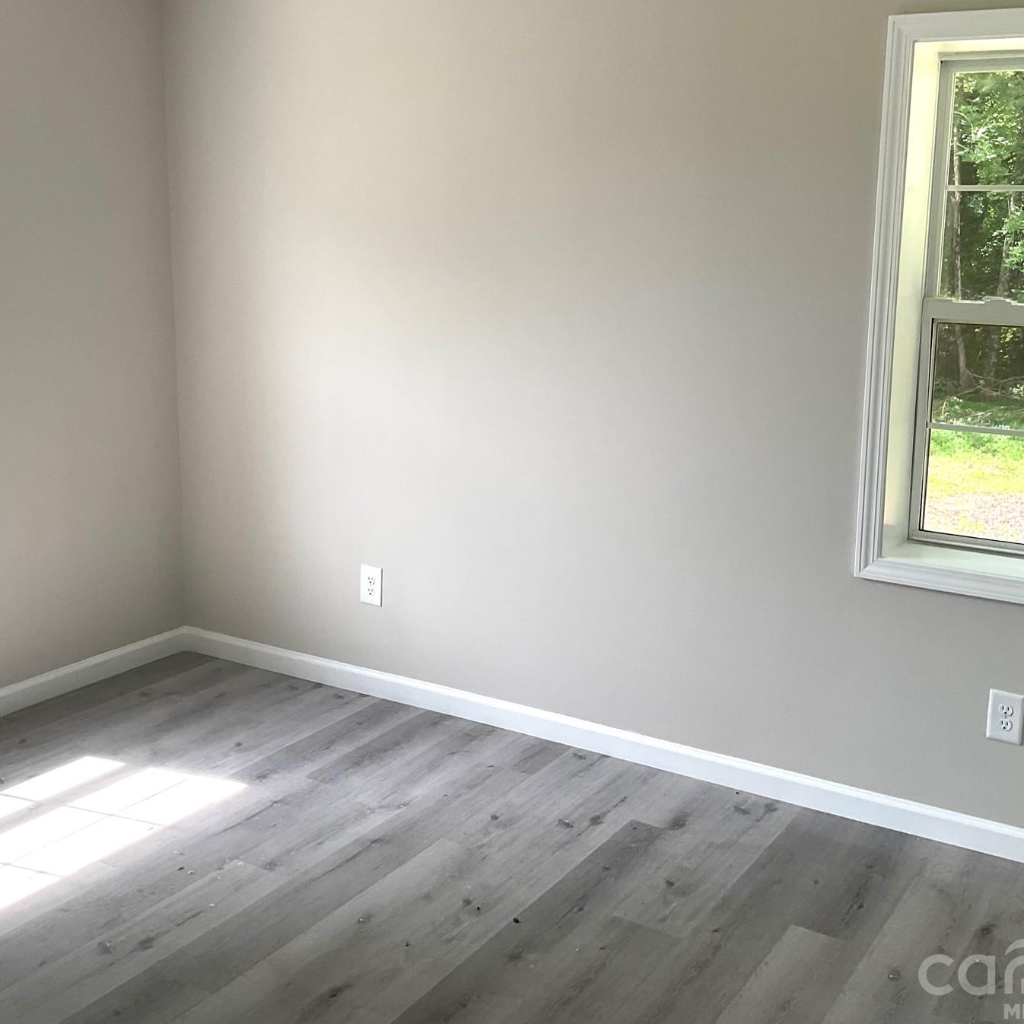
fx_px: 1305
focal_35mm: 39
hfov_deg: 42.7
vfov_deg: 42.8
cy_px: 448
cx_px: 597
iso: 25
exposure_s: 1/120
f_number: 1.8
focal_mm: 3
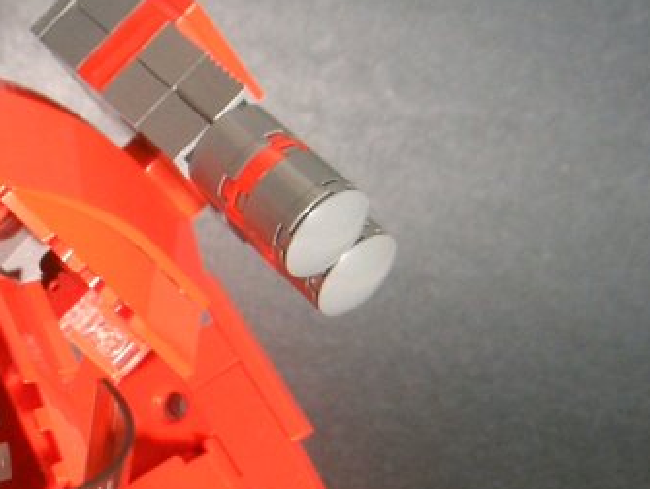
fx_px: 1748
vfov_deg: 15.7
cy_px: 448
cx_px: -66
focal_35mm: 93
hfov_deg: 20.1
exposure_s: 1/40
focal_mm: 8
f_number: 2.8
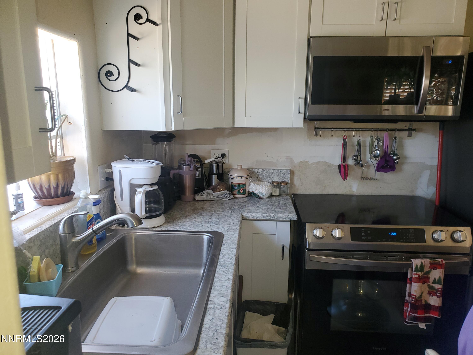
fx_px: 355
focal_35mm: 26
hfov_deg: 67.3
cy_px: 178
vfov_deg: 53.1
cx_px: 236
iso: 100
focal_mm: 4.3
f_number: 2.4
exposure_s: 1/40
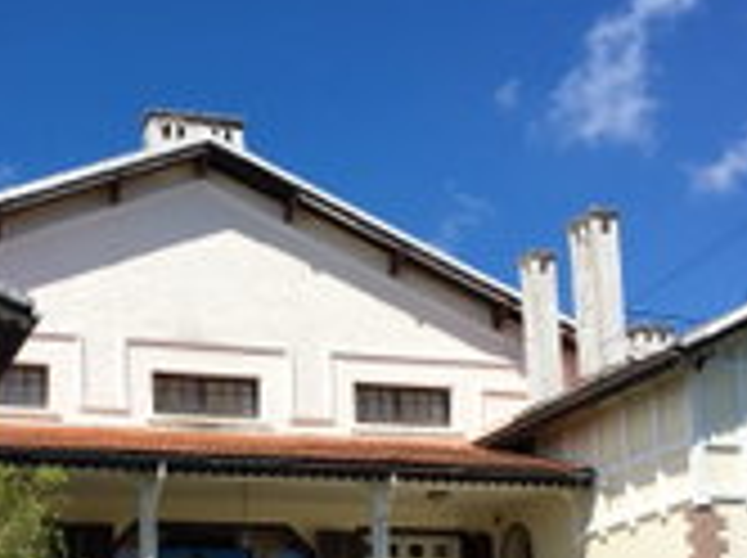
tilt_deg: +10.2
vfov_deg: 20.4
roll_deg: +1.9
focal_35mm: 70
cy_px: 544
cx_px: 207
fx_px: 1508
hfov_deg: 27.5
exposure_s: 1/2404
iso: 25
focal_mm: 4.15
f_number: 2.2
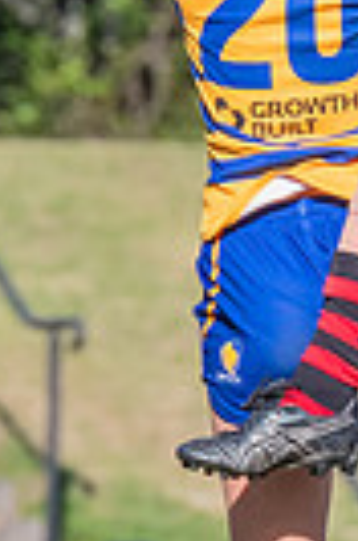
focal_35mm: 3006
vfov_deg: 0.7
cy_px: 119
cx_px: 397
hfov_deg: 0.5
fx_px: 45071
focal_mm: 420
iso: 800
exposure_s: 1/1250
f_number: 11
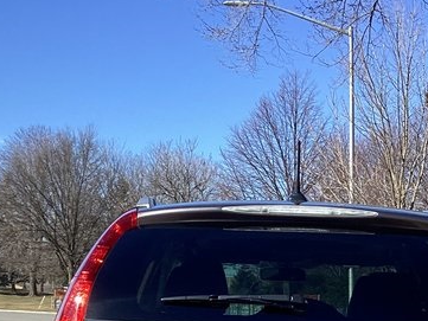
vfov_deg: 15.9
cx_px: 307
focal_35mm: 88
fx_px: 1088
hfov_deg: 22.1
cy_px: 429
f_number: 2.4
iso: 25
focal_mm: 3.3
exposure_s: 1/657
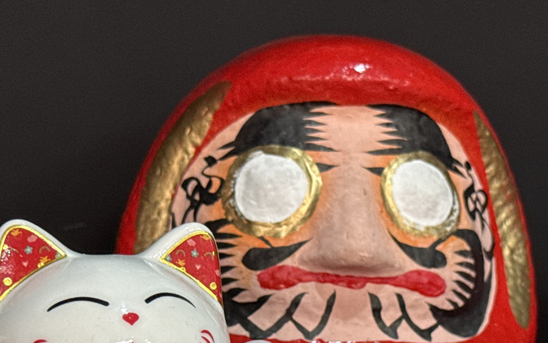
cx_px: 321
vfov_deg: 12.5
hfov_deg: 20.2
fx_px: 1538
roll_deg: -1.3
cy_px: 384
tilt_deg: -5.1
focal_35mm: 103
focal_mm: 6.76
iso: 160
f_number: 1.78
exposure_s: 1/50
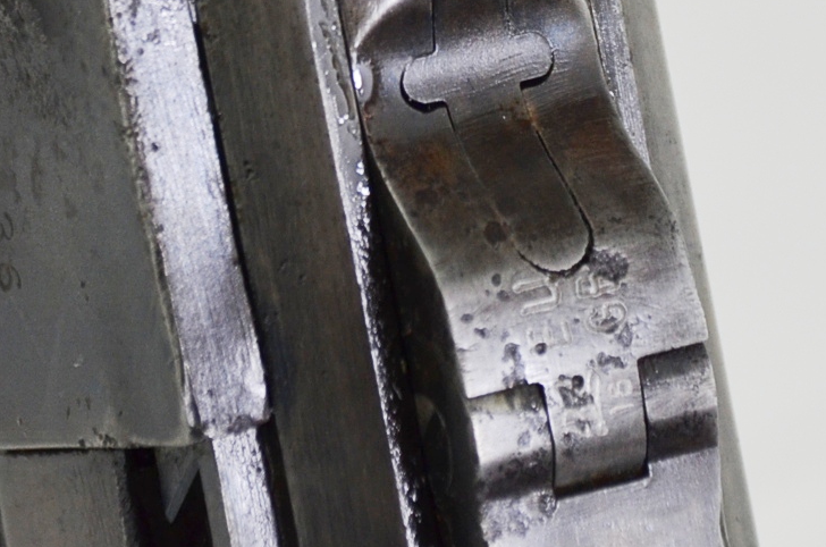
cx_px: 415
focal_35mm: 635
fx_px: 14531
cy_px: -321
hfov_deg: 3.3
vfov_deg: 2.2
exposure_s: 1/250
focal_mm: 125
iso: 500
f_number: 5.6
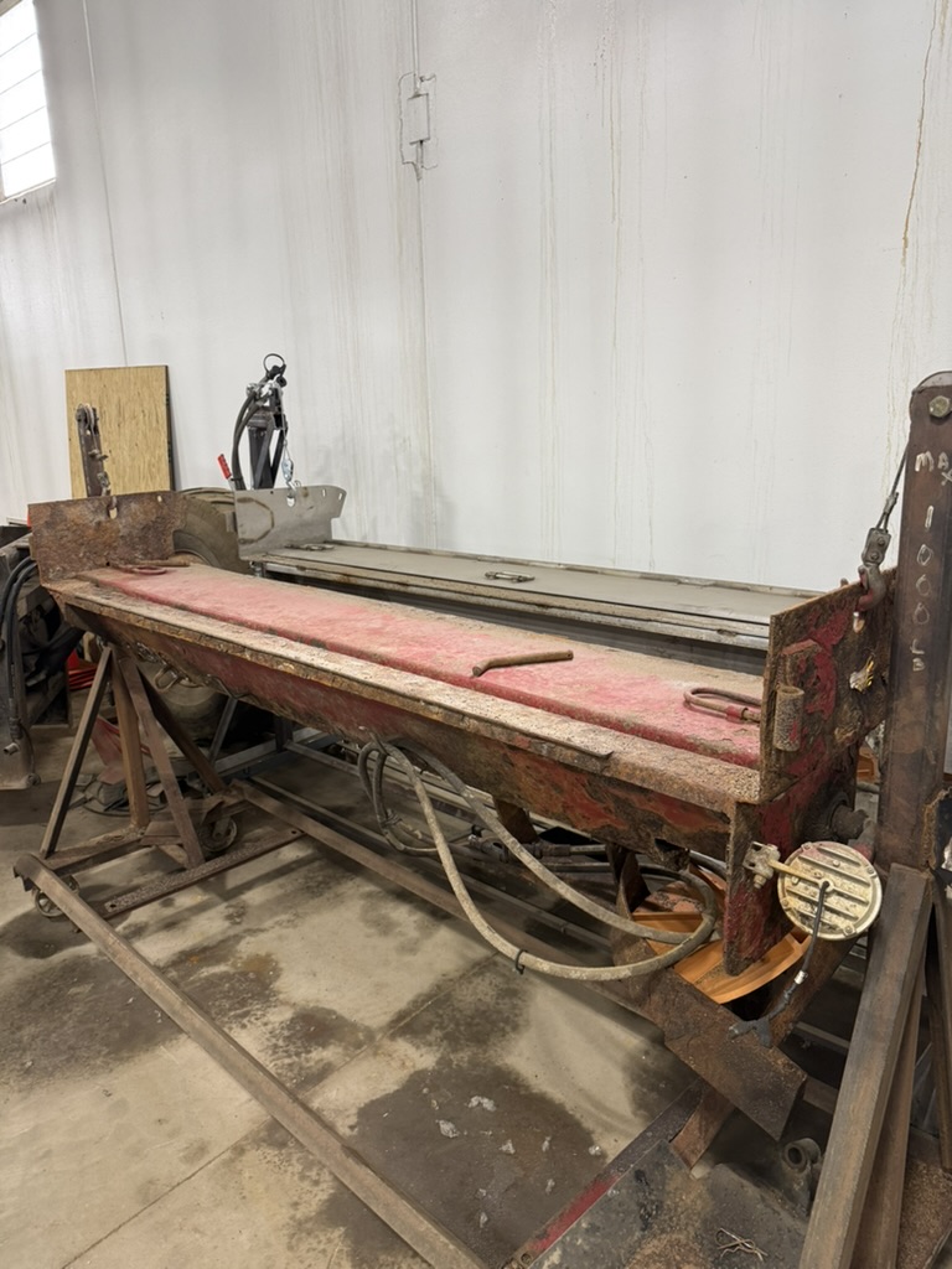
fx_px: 880
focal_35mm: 24
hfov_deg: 56.8
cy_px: 634
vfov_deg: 71.6
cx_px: 476
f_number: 1.78
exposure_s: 1/97
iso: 200
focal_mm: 6.76
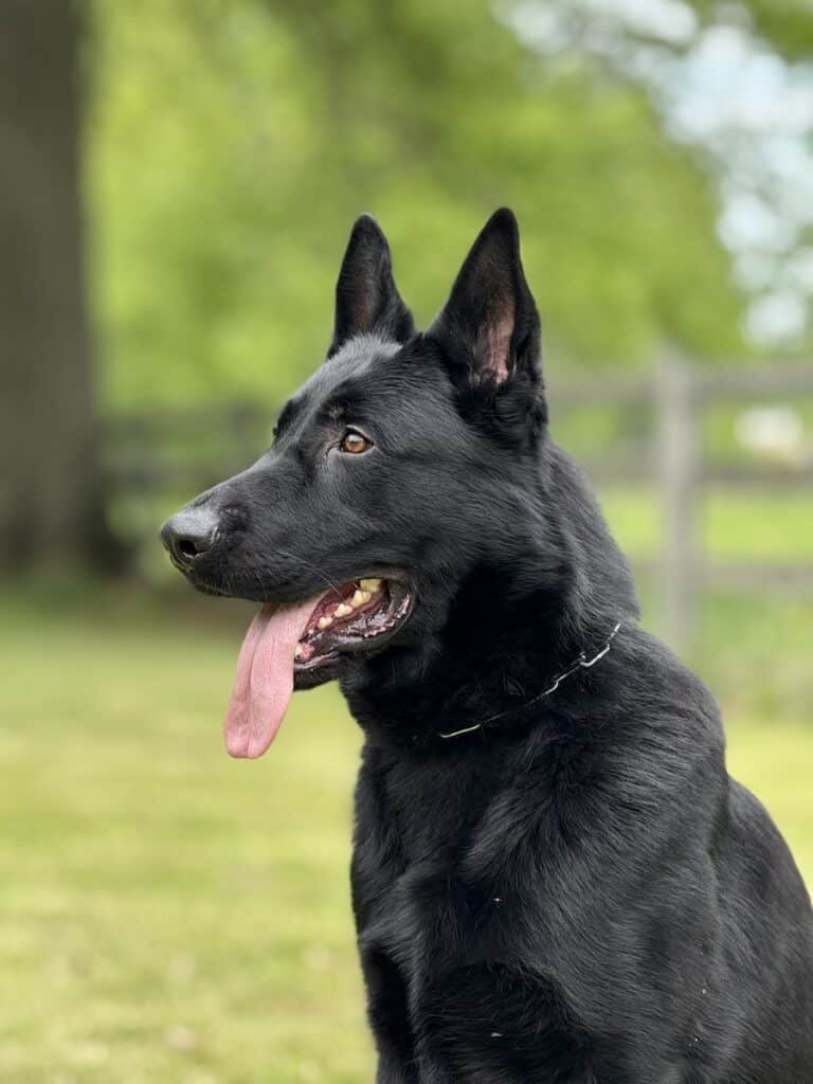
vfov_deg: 16.4
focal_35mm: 120
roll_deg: -0.3
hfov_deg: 12.3
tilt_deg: +0.0
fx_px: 3758
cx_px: 406
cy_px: 542
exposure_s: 1/325
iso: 64
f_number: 2.8
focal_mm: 15.66
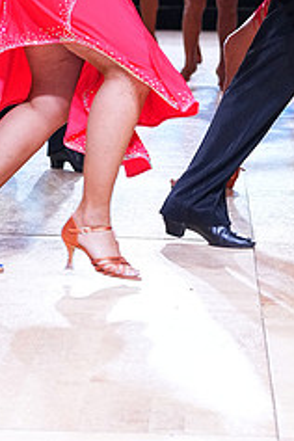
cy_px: -78
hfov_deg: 8.0
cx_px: 196
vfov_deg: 11.8
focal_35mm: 171
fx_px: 2095
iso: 2500
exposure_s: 1/400
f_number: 4
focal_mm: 70
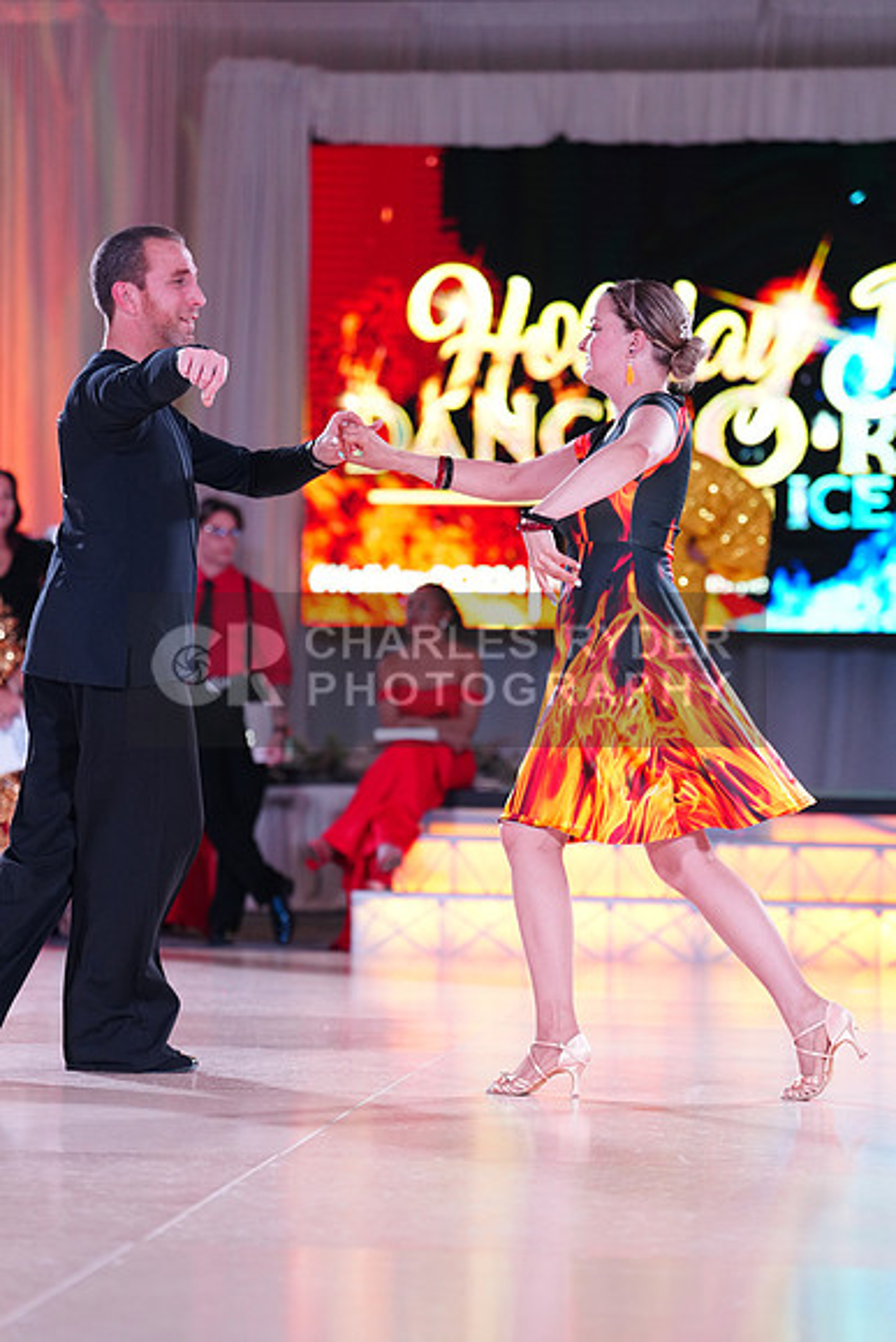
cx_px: 448
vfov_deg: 19.6
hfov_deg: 13.2
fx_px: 3880
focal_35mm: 104
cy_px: 671
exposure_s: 1/500
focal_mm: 104
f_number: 2.8
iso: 2000
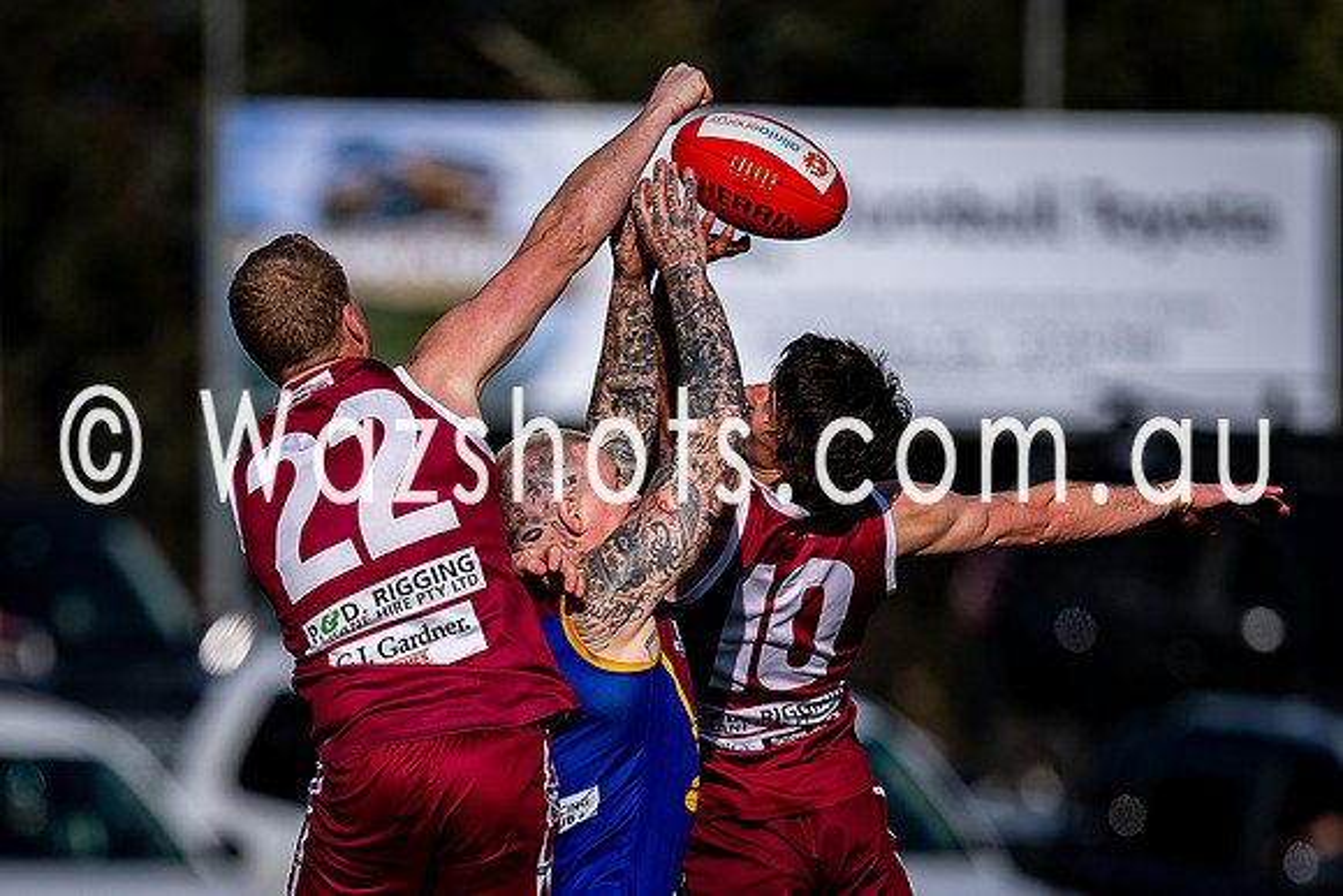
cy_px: 861
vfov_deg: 1.4
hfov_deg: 2.1
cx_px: 486
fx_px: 36063
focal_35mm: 967
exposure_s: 1/2500
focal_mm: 500
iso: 100
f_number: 4
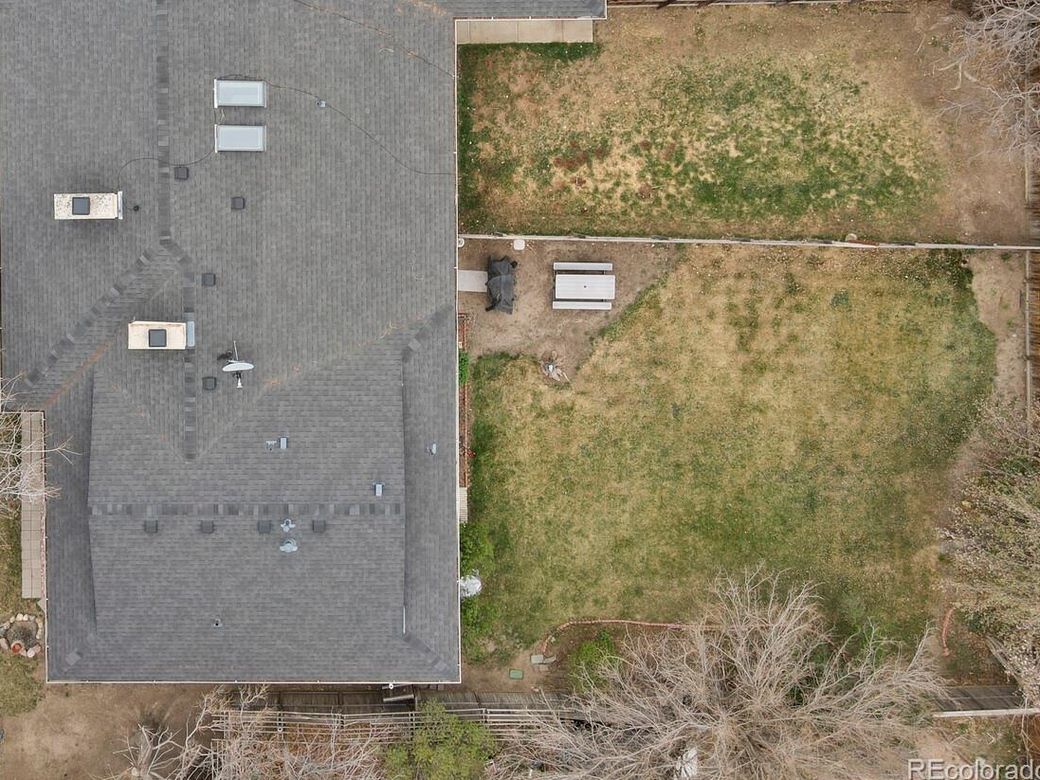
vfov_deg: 39.9
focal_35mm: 35
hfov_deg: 51.1
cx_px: 302
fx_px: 1052
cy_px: 221
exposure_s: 1/50
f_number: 2.8
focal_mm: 4.5
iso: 100
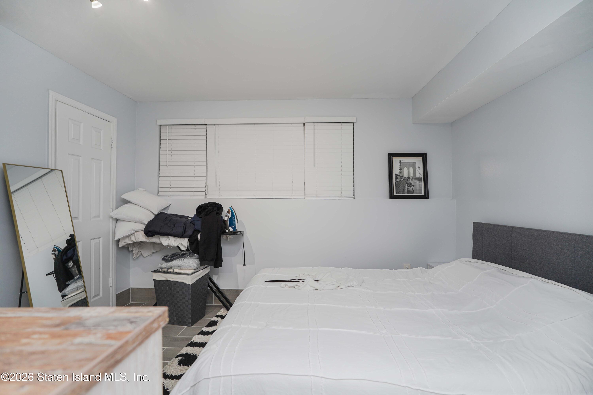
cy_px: 198
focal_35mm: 16
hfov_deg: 96.7
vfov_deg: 73.7
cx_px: 296
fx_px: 264
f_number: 4
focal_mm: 16
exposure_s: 1/30
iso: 125
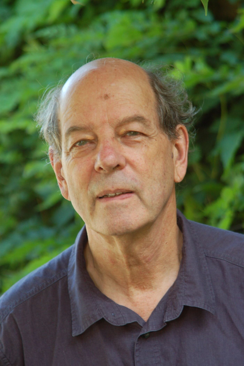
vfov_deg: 13.1
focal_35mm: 158
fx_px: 1604
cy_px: 183
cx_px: 122
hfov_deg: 8.7
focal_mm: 105
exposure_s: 1/160
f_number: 4
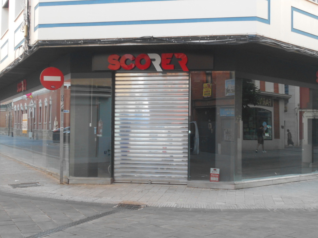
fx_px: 459
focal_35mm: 50
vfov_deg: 29.1
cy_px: 119
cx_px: 159
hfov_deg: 38.2
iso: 250
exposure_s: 1/60
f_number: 4.5
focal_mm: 8.8
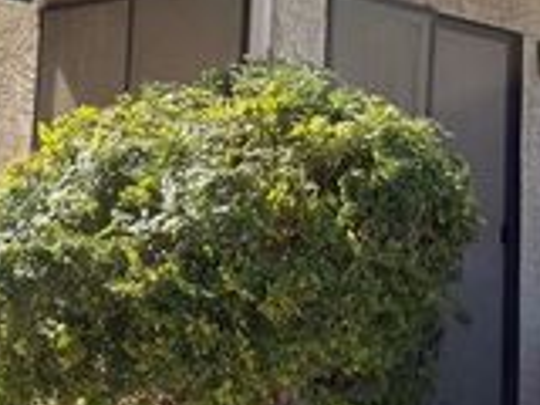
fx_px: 1170
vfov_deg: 19.4
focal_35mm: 75
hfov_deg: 25.7
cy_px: 66
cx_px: 148
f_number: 1.78
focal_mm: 6.76
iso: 100
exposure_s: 1/1949
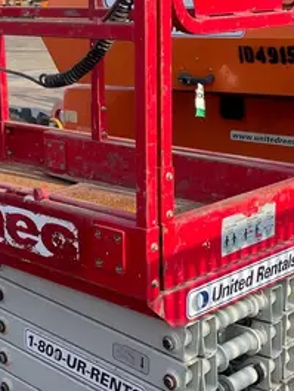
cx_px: 103
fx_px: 815
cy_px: 215
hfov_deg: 20.4
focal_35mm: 72
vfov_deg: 27.0
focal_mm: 4.2
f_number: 1.6
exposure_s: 1/831
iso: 32
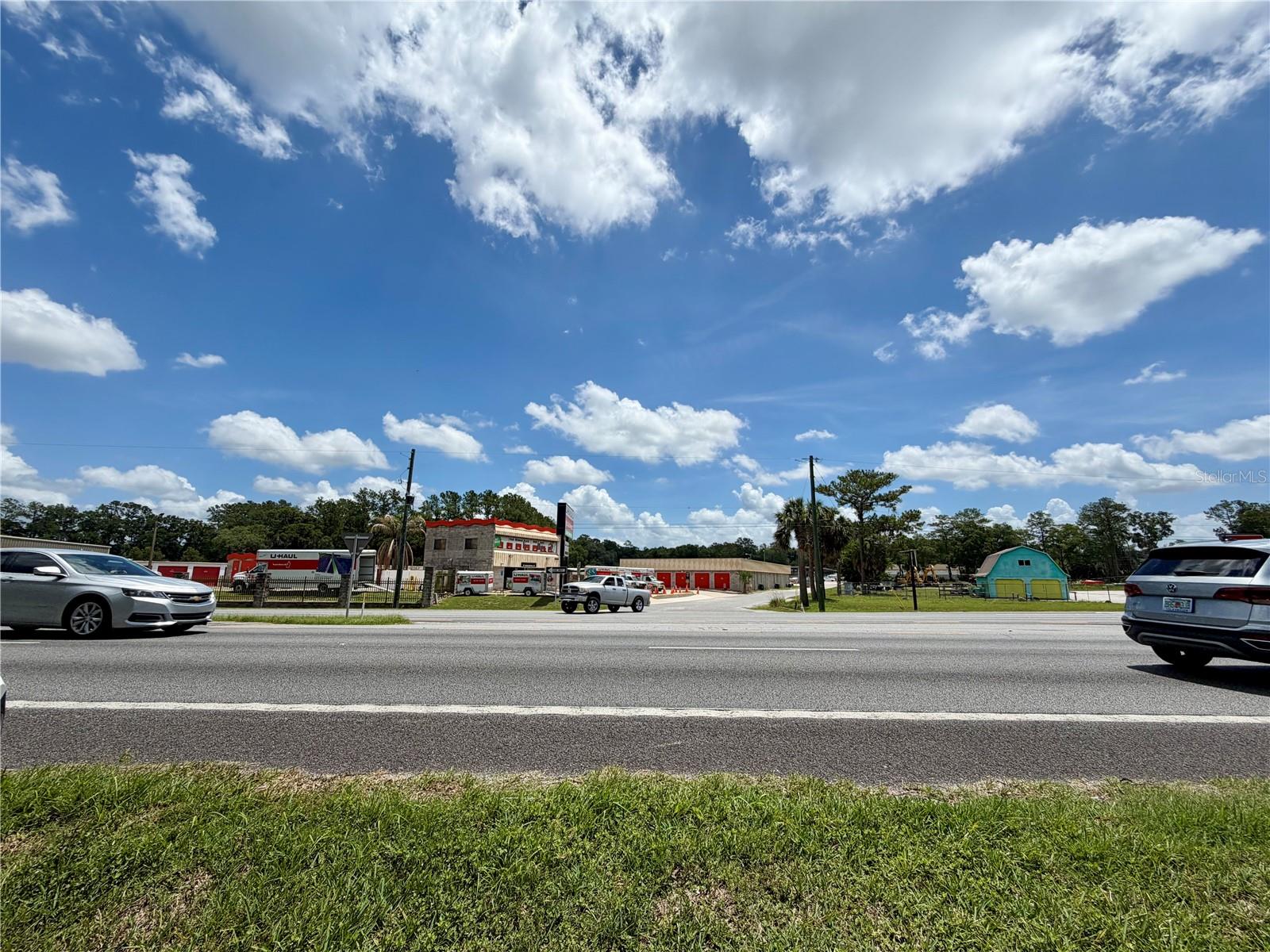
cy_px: 476
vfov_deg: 85.7
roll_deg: -0.4
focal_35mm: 14
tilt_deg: +11.0
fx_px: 514
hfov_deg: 102.1
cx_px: 635
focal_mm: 2.22
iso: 20
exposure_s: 1/1572
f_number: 2.2
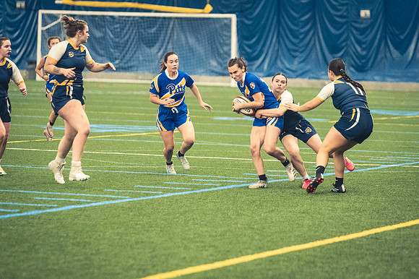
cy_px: 140
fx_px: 2617
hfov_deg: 9.2
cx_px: 210
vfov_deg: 6.1
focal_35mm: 225
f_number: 2.8
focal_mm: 150
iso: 12800
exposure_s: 1/500
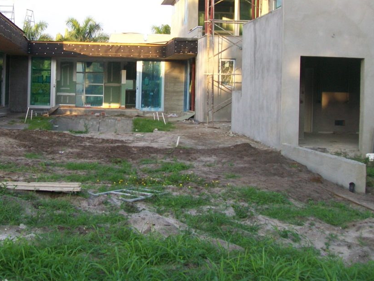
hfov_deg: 37.0
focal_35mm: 51
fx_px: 551
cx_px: 117
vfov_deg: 28.3
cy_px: 83
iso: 64
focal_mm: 6
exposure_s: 1/125
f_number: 2.7
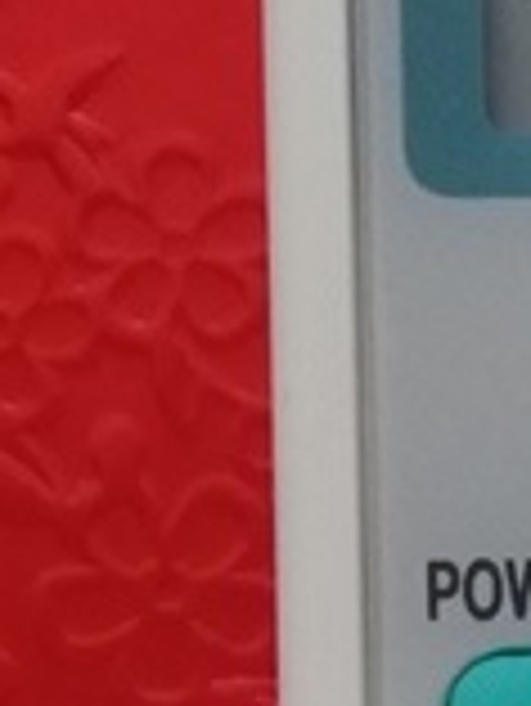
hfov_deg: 8.1
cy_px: 917
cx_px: 1004
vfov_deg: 11.0
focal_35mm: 176
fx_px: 3595
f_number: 1.9
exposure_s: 1/10
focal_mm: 3.7
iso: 160
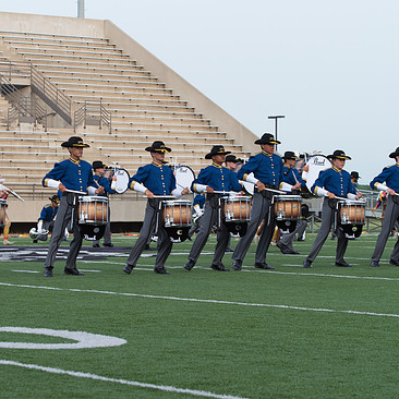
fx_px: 1630
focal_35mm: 125
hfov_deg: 14.0
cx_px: 207
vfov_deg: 14.0
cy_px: 190
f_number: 7.1
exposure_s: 1/200
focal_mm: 75
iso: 200
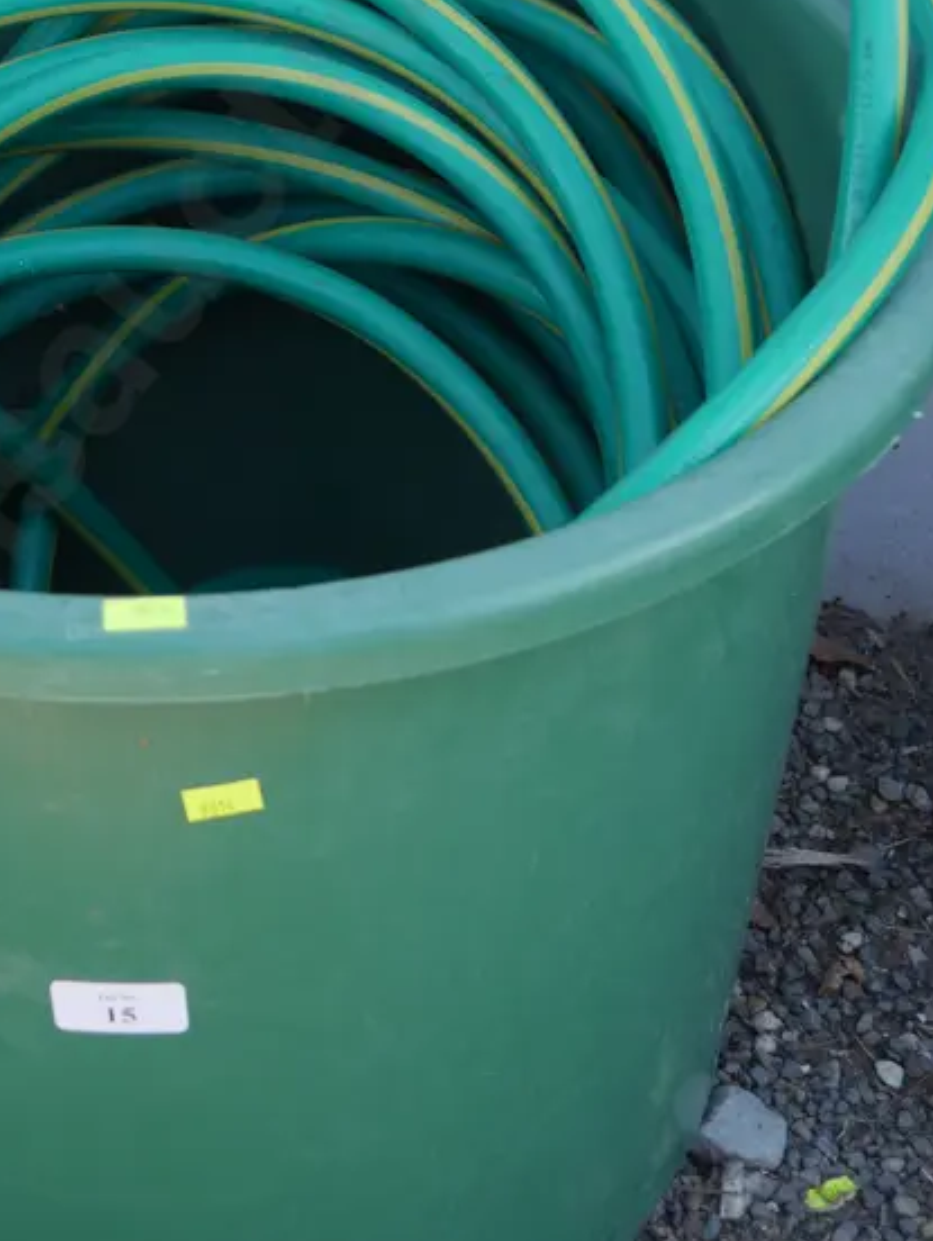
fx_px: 3193
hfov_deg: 16.5
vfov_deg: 21.7
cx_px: 172
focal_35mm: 89
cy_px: 268
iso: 200
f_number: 5.2
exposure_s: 1/100
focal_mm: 24
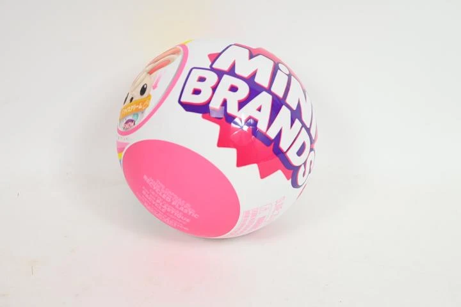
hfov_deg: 28.6
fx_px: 903
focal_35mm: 70
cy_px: 154
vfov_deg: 19.3
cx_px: 230
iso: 800
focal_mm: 47
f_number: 6
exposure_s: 1/125
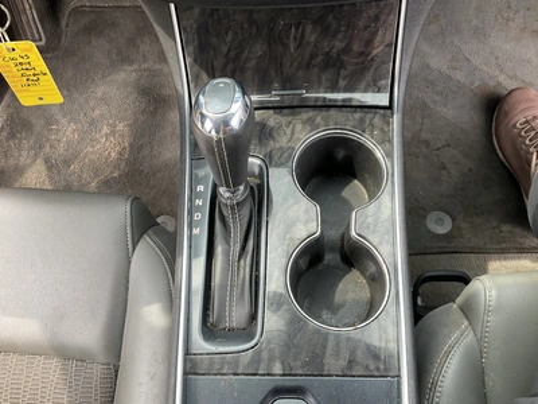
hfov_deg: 61.7
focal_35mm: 29
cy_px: 202
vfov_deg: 48.2
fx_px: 451
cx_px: 269
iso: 20
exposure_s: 1/122
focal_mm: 3
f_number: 1.8
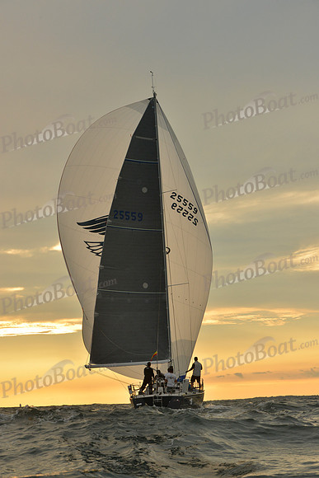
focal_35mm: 70
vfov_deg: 28.8
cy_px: 239
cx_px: 160
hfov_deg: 19.5
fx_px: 930
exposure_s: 1/500
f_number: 11
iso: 800
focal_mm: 70
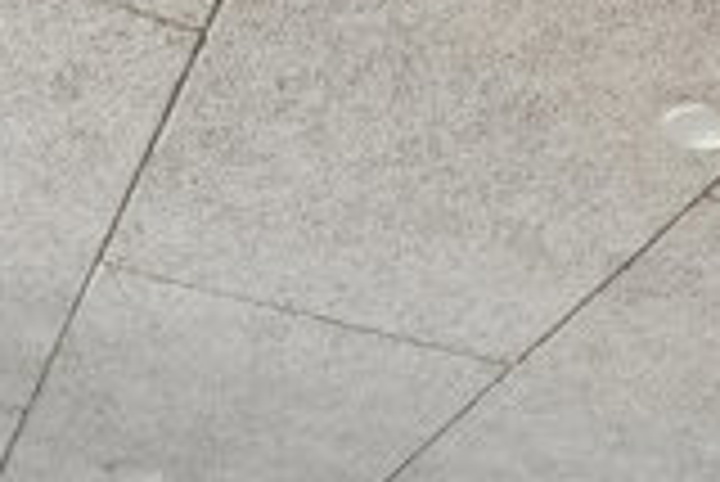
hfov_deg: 22.2
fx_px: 1702
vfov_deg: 12.7
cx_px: 846
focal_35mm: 85
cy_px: 1142
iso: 400
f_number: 7.1
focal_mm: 17
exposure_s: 1/100
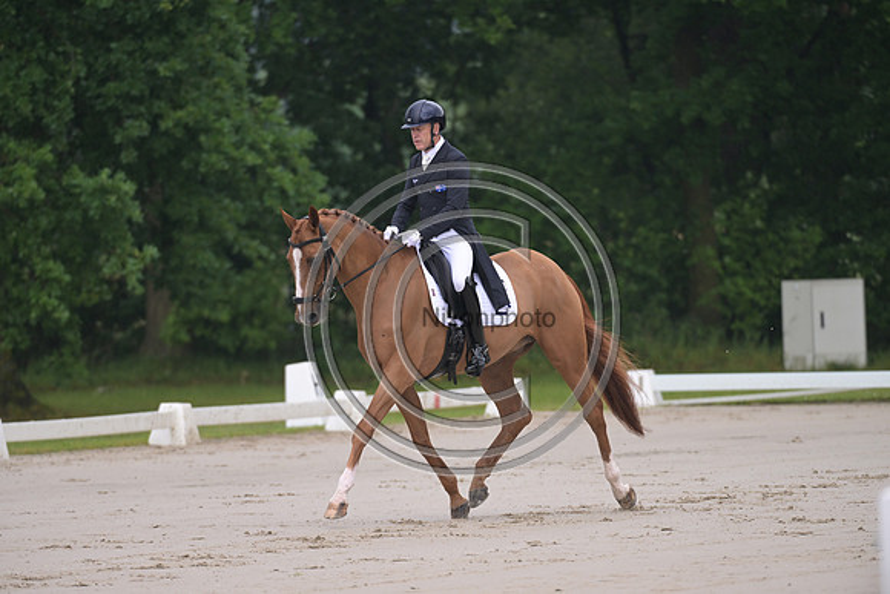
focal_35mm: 400
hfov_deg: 5.2
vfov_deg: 3.4
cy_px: 297
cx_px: 445
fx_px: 9891
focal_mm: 400
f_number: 5
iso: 1400
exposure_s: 1/1250
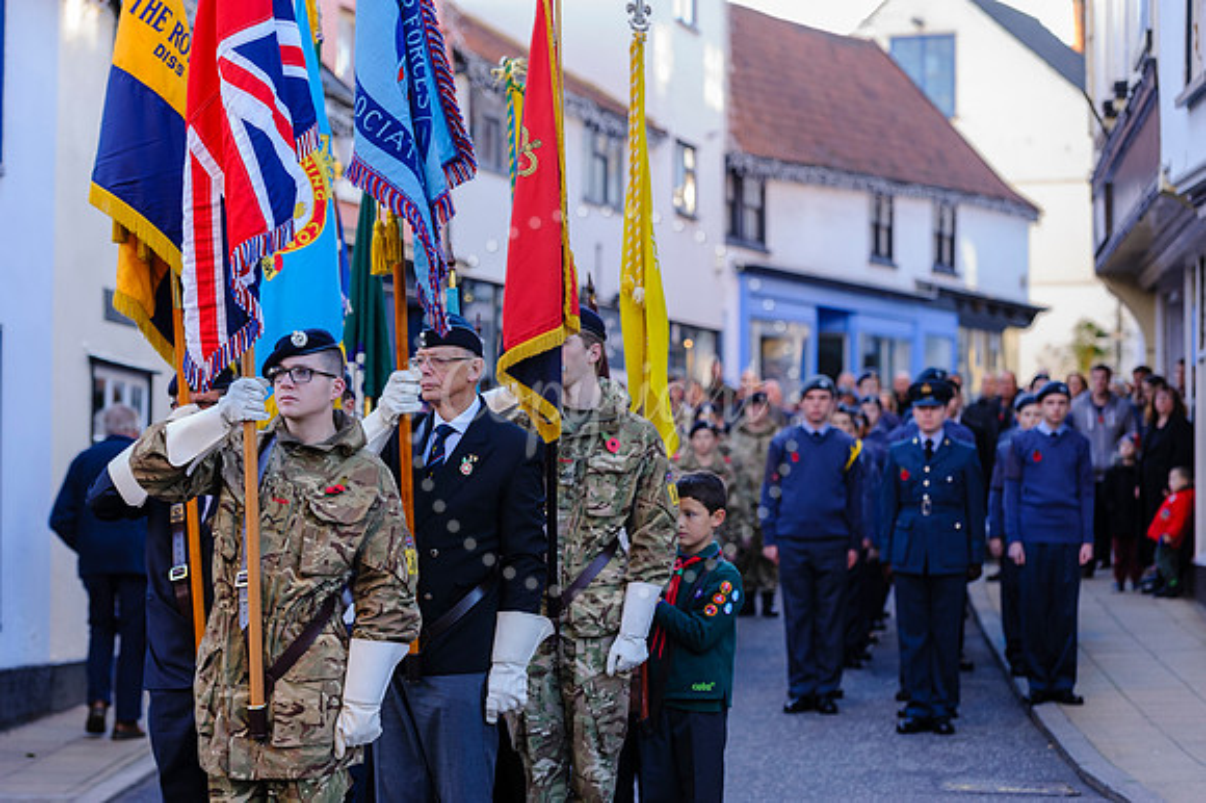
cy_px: 402
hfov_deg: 20.0
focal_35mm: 102
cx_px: 603
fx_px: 3415
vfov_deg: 13.4
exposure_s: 1/250
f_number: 4
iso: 800
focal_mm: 102
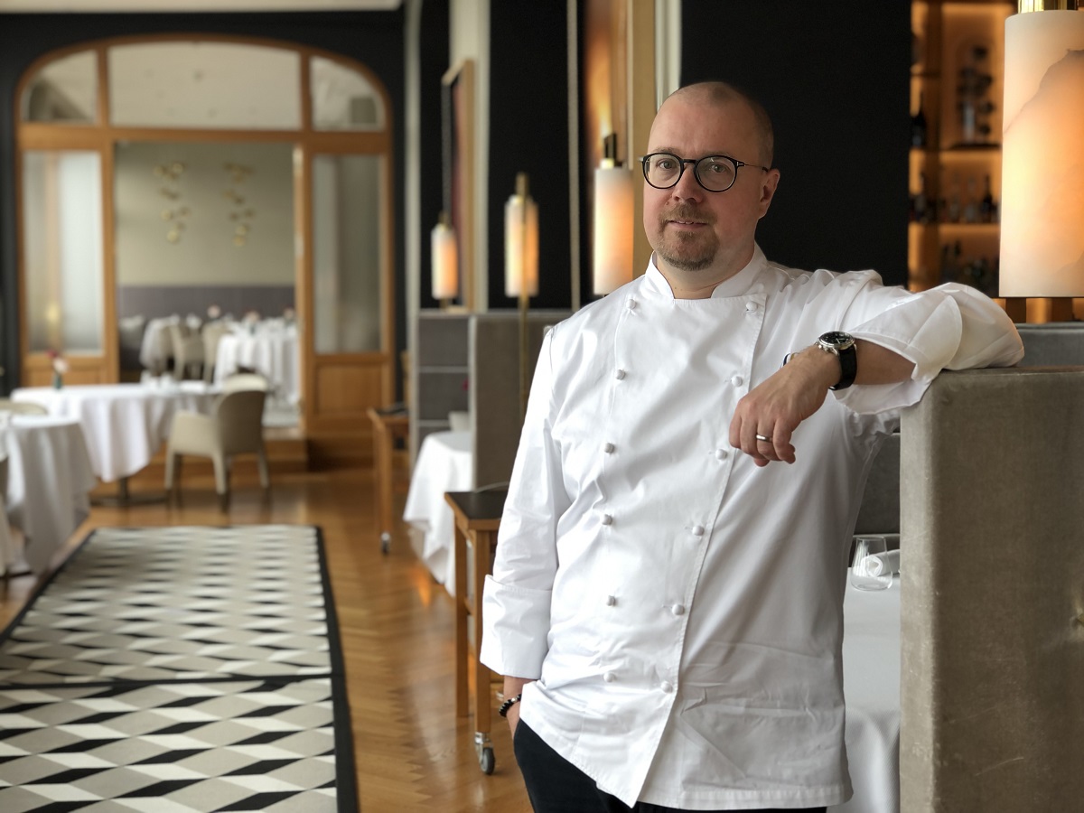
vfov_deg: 25.7
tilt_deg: -5.7
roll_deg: +0.7
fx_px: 1785
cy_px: 406
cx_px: 542
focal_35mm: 57
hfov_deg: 33.8
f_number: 2.8
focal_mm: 6.6
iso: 20
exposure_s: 1/40
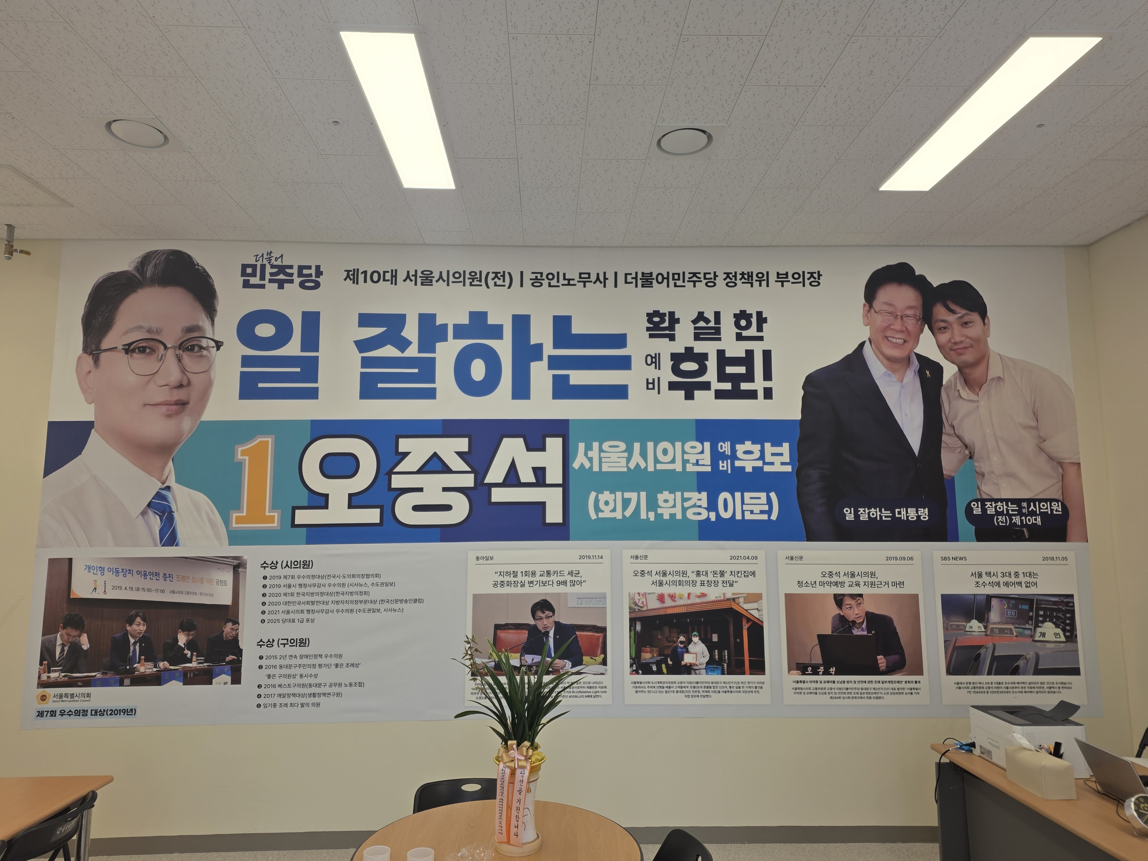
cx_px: 574
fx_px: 763
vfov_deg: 58.9
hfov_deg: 73.9
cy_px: 430
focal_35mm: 23
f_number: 1.7
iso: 32
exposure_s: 1/120
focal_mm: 6.25
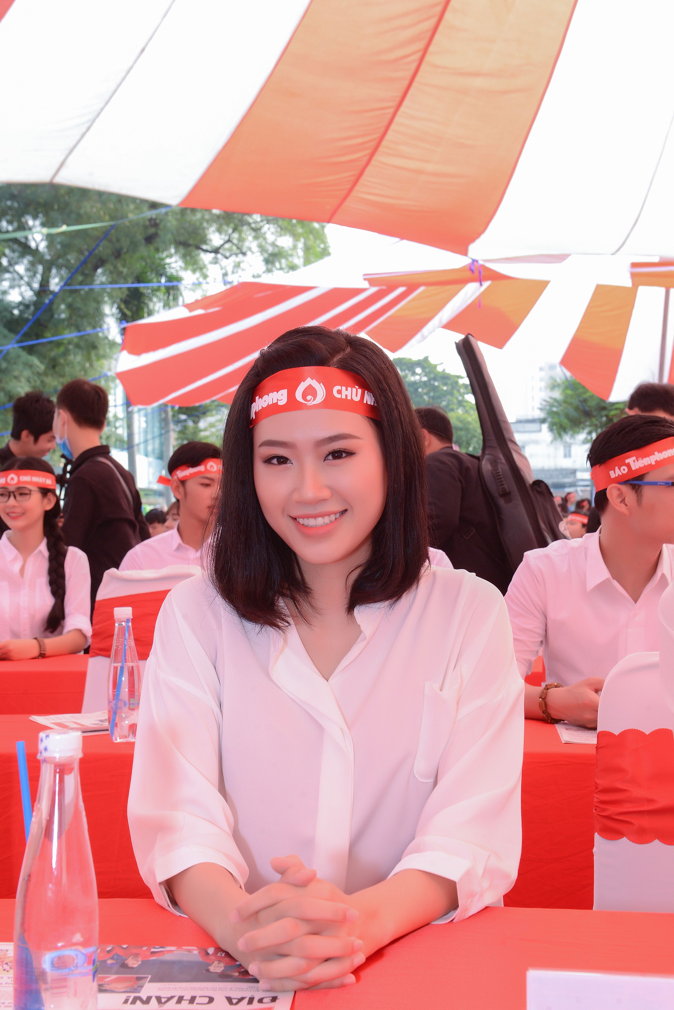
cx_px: 337
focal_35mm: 48
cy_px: 505
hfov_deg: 28.1
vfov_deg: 41.1
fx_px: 1347
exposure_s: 1/160
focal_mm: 48
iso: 800
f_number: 9
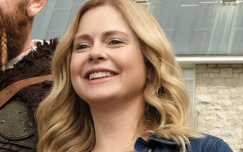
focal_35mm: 292
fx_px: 1933
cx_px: 203
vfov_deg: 4.4
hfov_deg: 7.2
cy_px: 287
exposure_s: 1/500
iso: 800
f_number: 10
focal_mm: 30.2
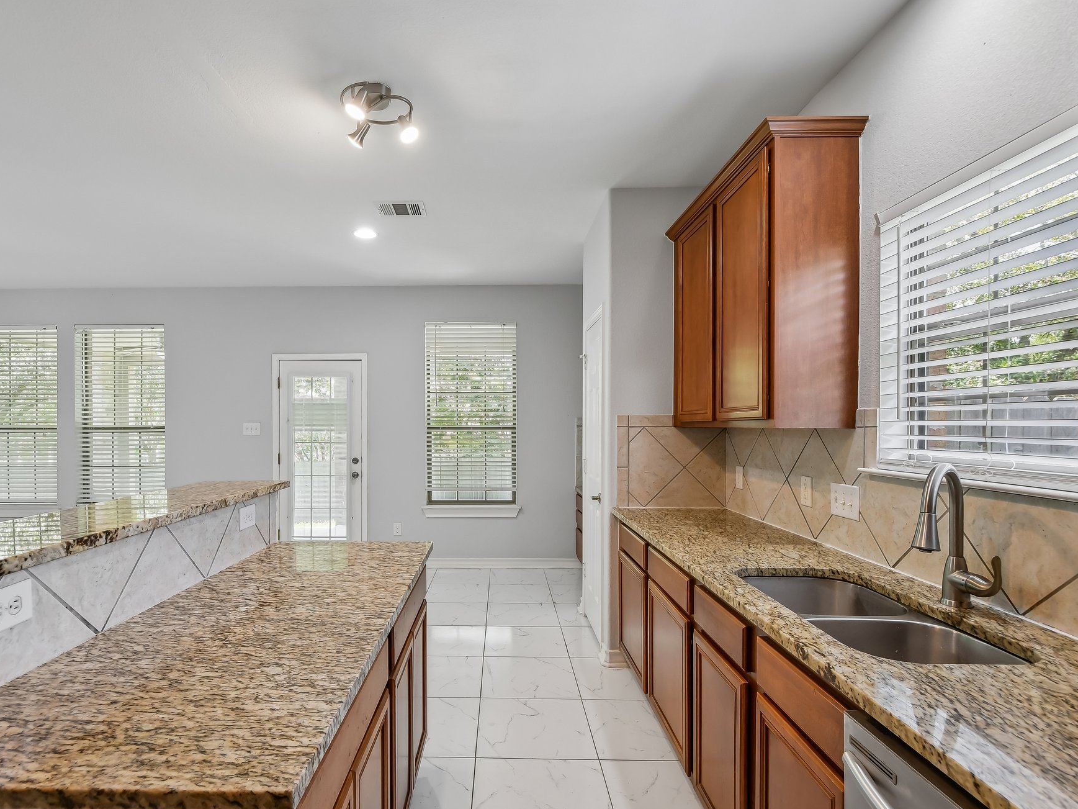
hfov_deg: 90.7
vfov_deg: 74.7
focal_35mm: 17
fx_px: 529
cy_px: 393
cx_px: 483
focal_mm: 10
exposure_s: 1/20
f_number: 8
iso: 400
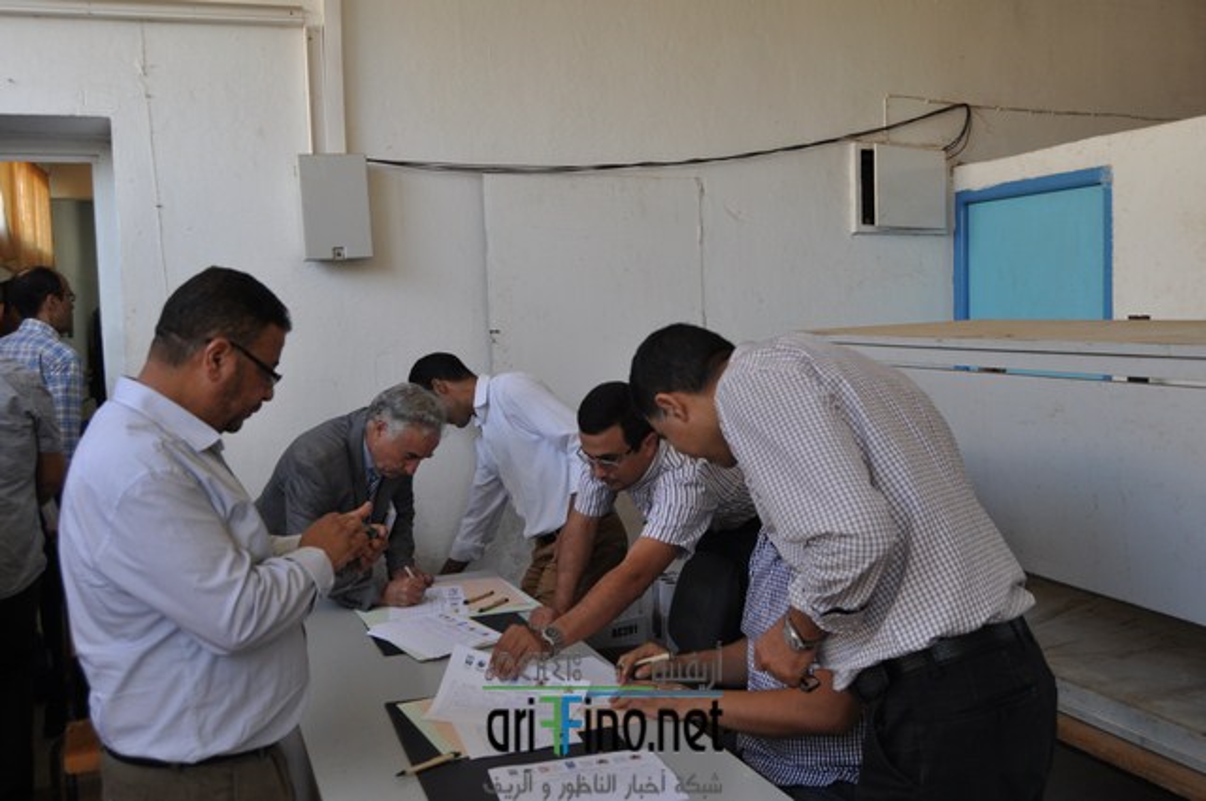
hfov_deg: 62.0
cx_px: 603
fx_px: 1004
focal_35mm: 30
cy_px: 400
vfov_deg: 43.5
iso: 360
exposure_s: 1/125
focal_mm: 20
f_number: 5.6
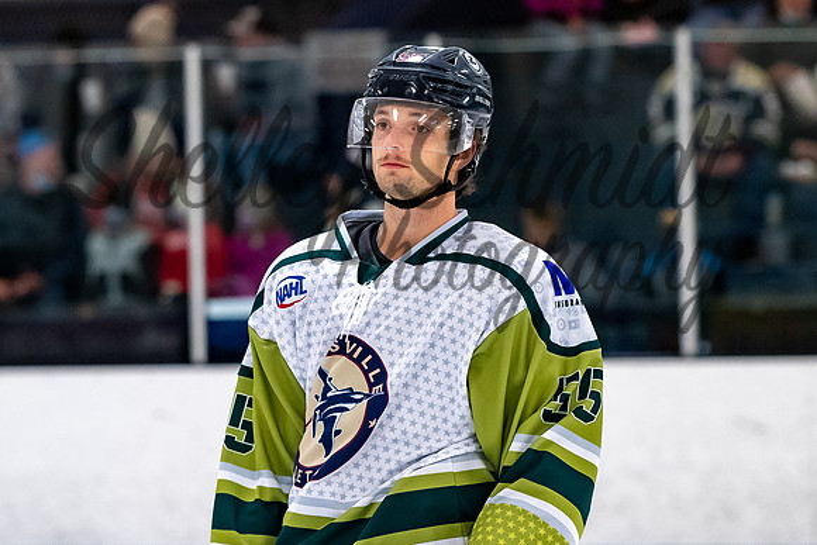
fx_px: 6003
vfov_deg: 5.2
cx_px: 409
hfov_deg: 7.8
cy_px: 168
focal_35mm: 264
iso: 2000
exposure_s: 1/800
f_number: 3.2
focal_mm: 122
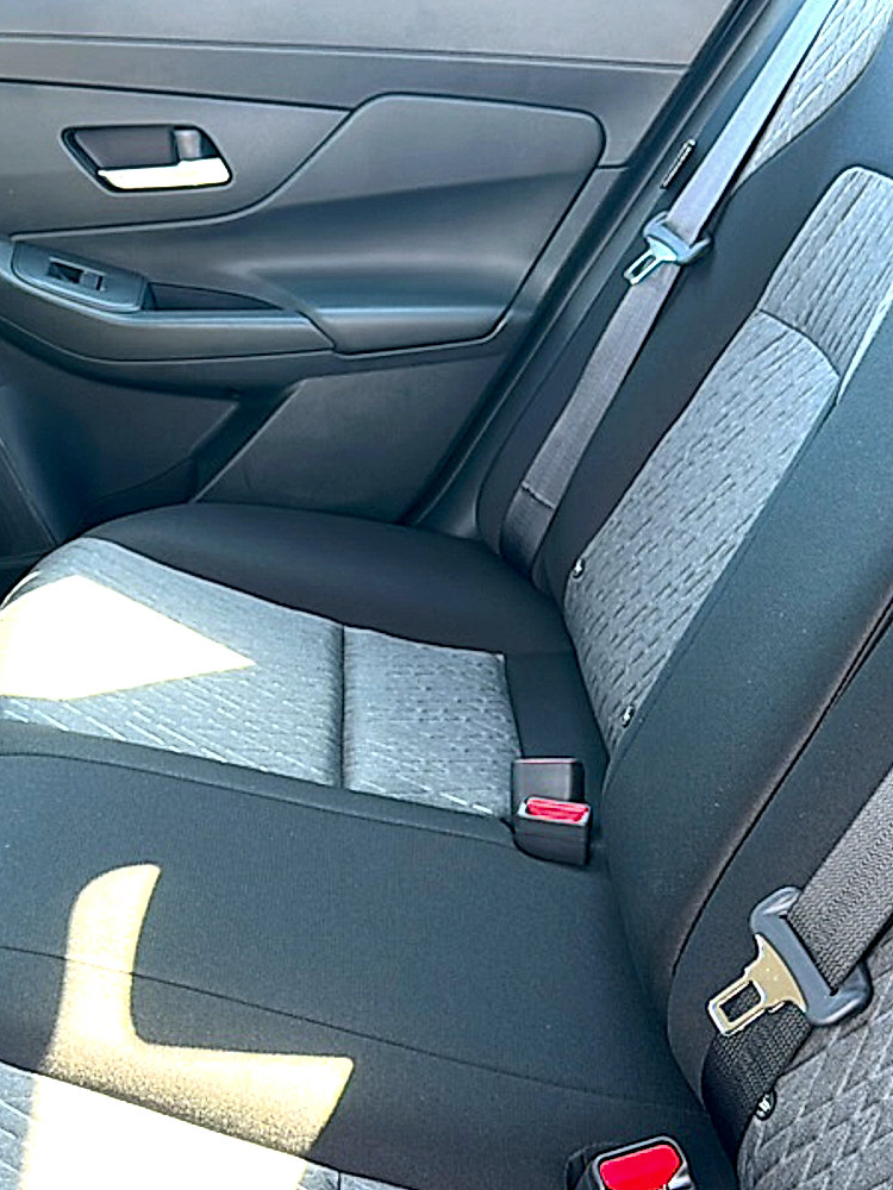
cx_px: 354
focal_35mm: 40
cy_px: 696
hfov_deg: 35.8
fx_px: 1376
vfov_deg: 46.6
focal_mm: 6.86
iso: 80
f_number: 1.78
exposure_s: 1/73
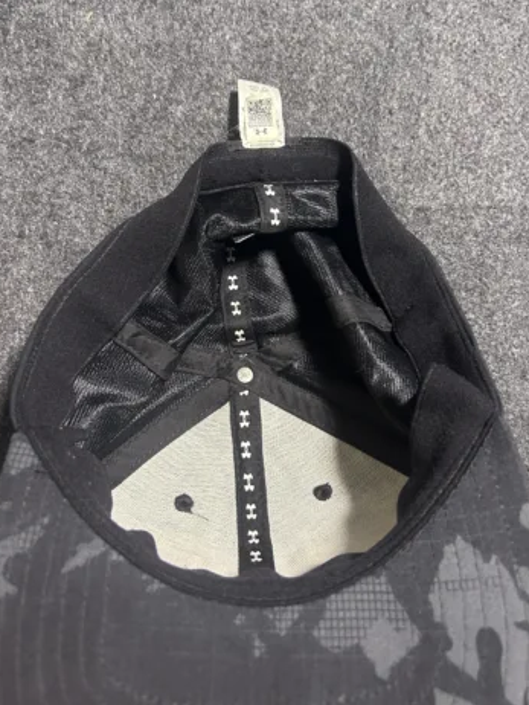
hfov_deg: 46.8
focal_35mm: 30
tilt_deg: -75.3
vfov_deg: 59.7
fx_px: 611
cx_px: 276
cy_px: 306
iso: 400
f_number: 1.5
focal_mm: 5.7
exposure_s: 1/50
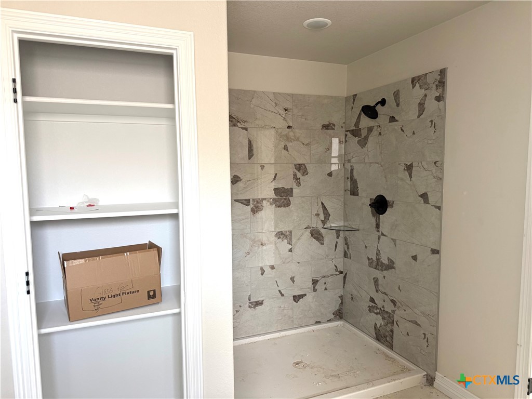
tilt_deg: -2.9
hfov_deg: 71.6
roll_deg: +0.7
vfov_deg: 56.8
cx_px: 266
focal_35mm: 24
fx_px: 369
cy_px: 200
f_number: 1.78
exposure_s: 1/60
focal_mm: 6.76
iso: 320
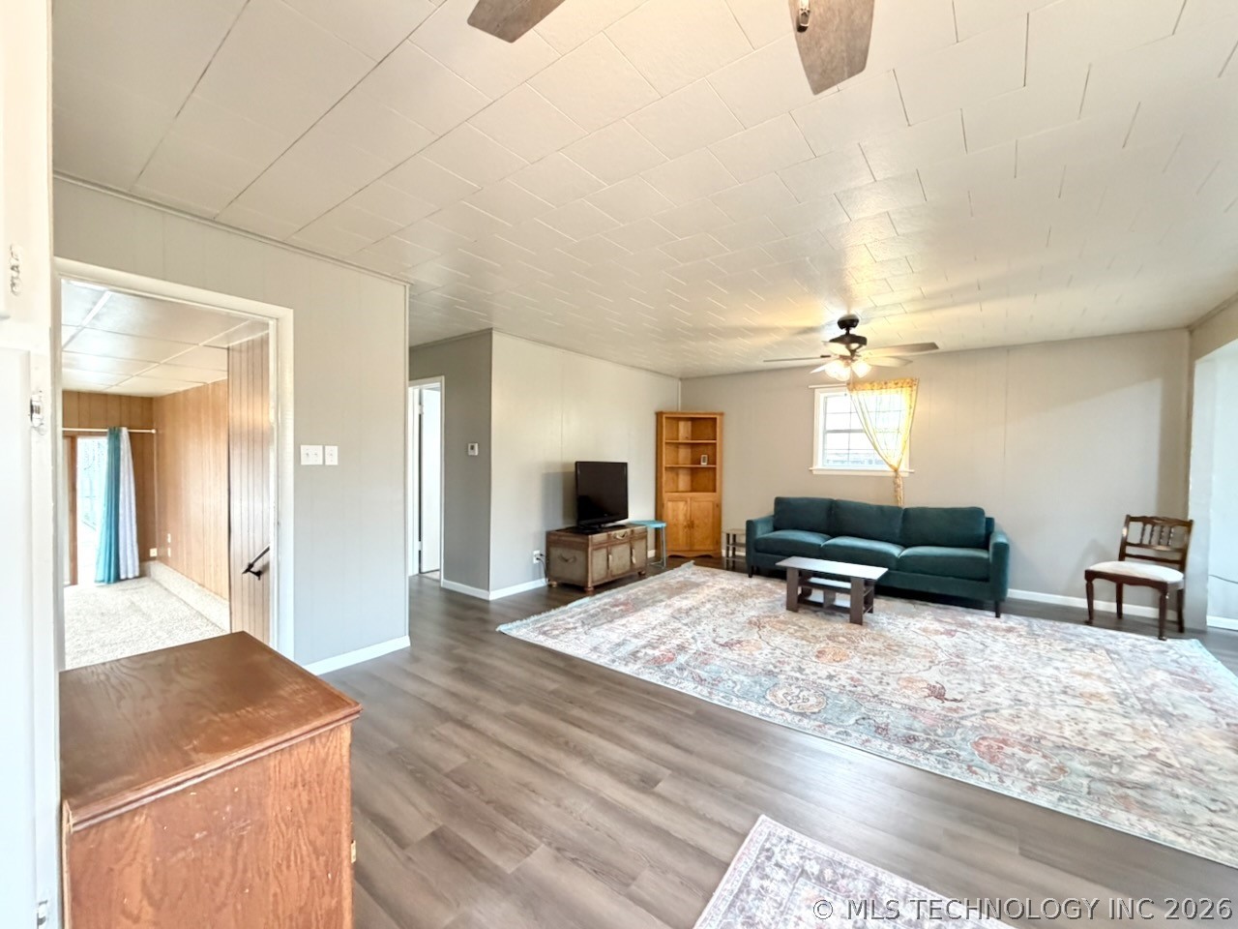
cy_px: 464
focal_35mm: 14
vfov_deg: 85.7
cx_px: 619
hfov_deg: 102.1
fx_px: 501
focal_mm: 2.22
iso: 640
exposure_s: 1/60
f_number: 2.2
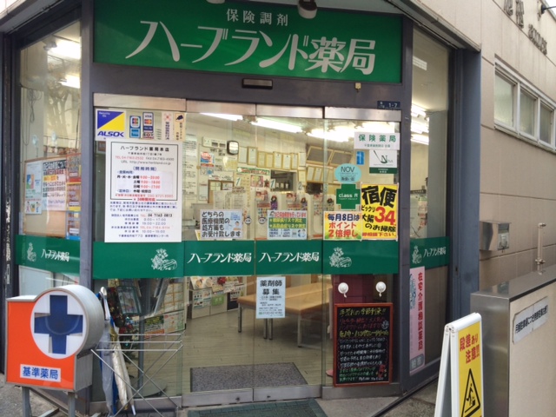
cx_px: 278
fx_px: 482
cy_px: 208
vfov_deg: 46.8
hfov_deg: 60.0
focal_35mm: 30
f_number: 2.2
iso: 40
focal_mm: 4.12
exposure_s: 1/100
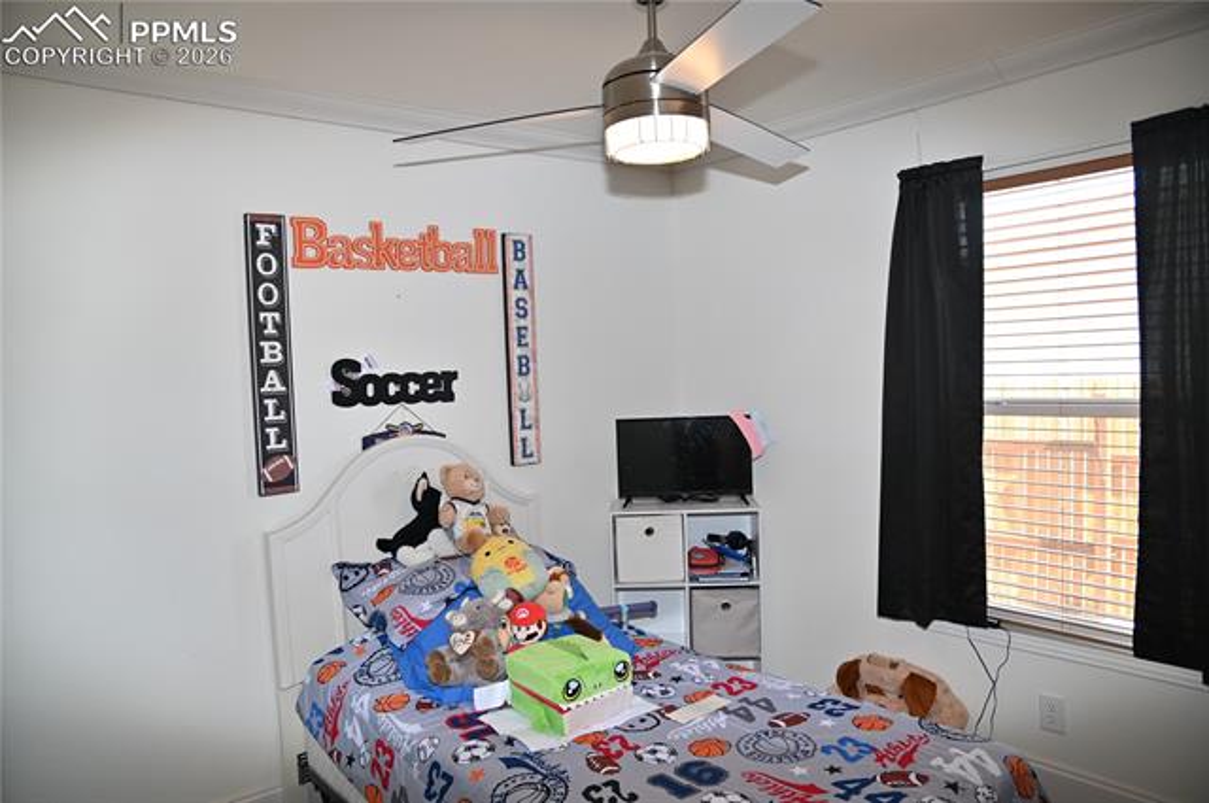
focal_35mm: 24
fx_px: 805
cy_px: 402
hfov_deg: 73.8
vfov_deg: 53.0
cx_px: 604
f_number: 4.5
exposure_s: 1/80
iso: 200
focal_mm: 24
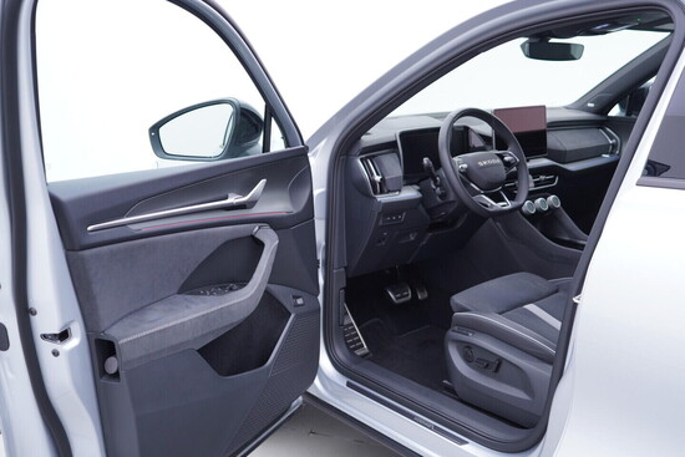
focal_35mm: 36
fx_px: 685
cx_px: 342
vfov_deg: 36.9
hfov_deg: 53.1
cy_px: 228
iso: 160
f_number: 2.8
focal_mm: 24
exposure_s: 1/40
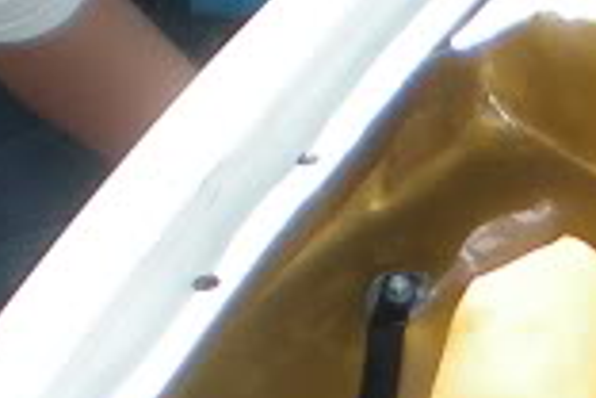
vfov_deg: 6.6
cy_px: 777
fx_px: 3361
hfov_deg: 9.8
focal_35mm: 203
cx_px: 894
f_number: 3.1
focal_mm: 6.3
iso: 64
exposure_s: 1/500
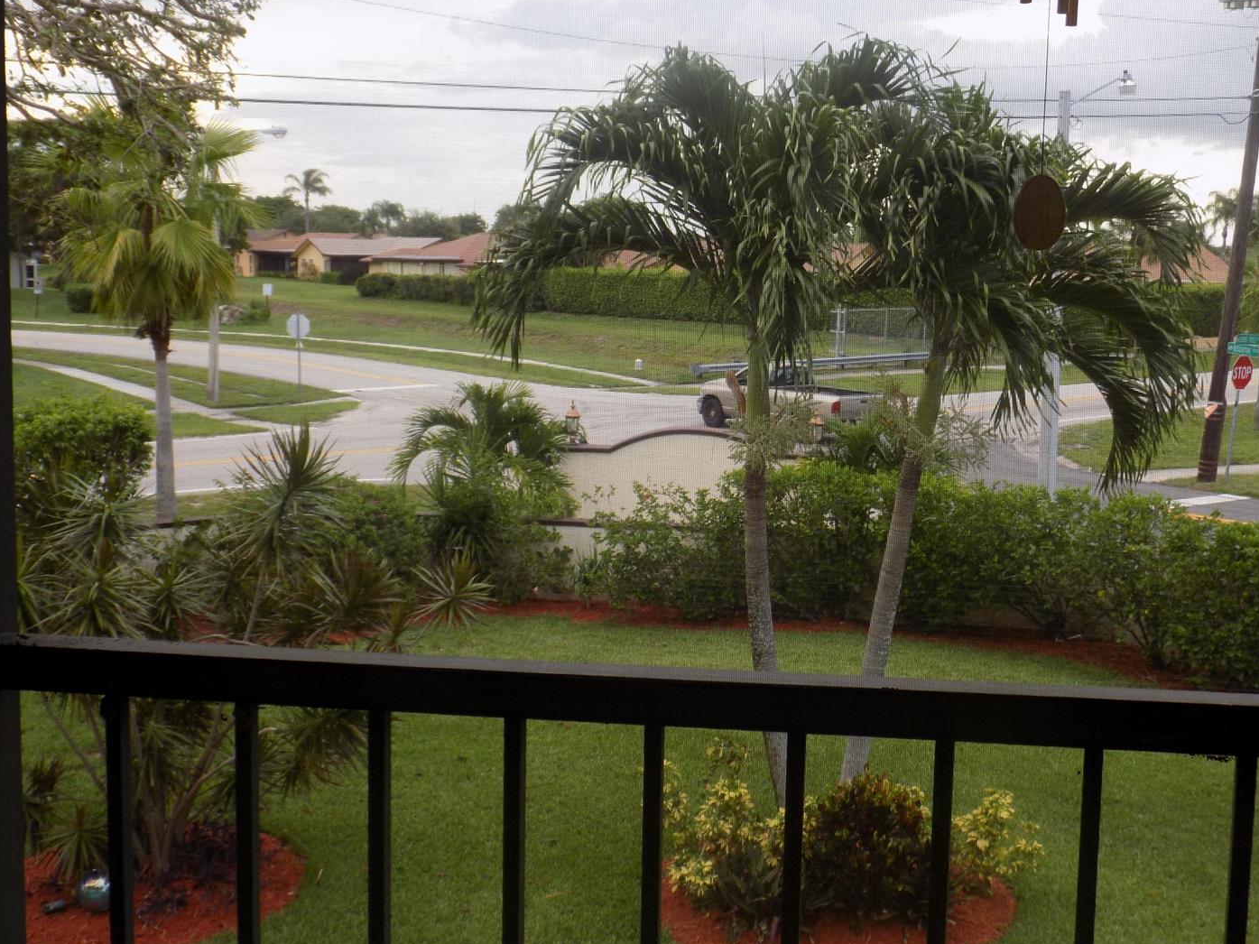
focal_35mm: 39
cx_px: 676
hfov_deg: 47.8
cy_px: 436
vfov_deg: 36.8
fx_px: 1418
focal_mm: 6.1
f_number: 3.4
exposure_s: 1/100
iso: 80
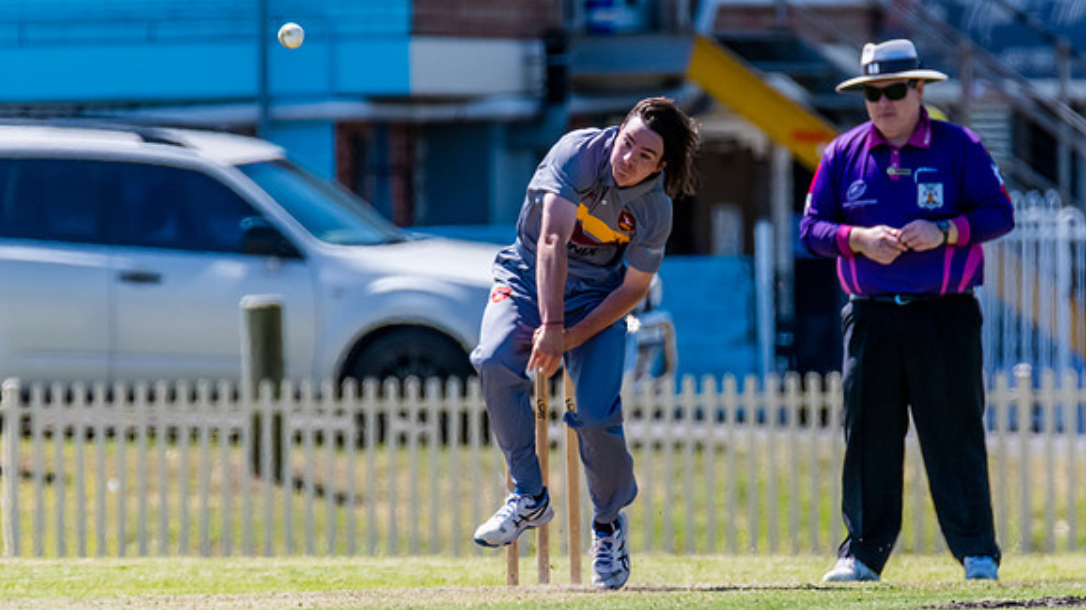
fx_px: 30809
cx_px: 600
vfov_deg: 1.1
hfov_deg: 2.0
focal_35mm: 1070
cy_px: 329
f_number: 6.3
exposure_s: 1/2000
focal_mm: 600
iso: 640
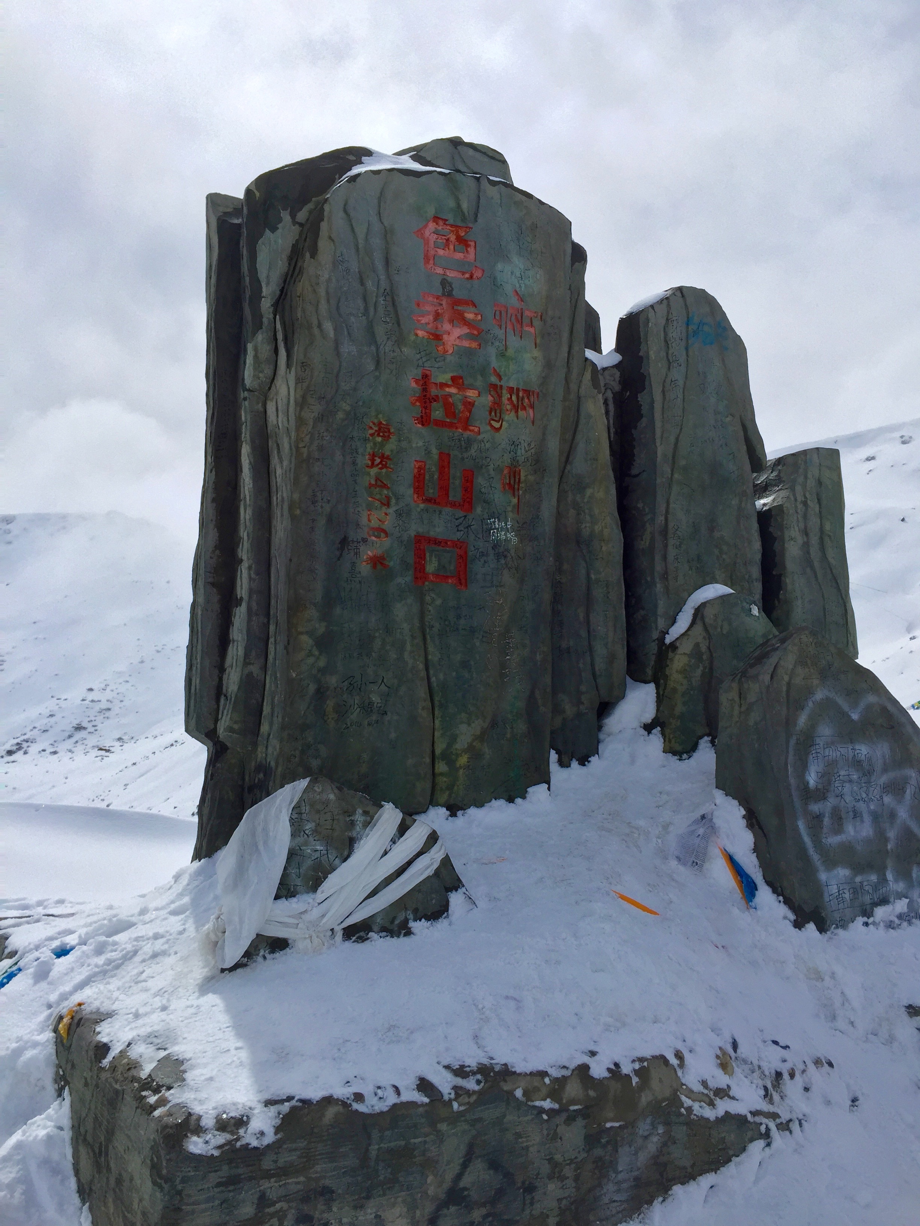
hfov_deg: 48.2
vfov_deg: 61.7
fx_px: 1028
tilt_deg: +6.8
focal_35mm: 29
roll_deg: -2.0
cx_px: 460
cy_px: 613
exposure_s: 1/5650
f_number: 2.2
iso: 32
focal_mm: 4.15
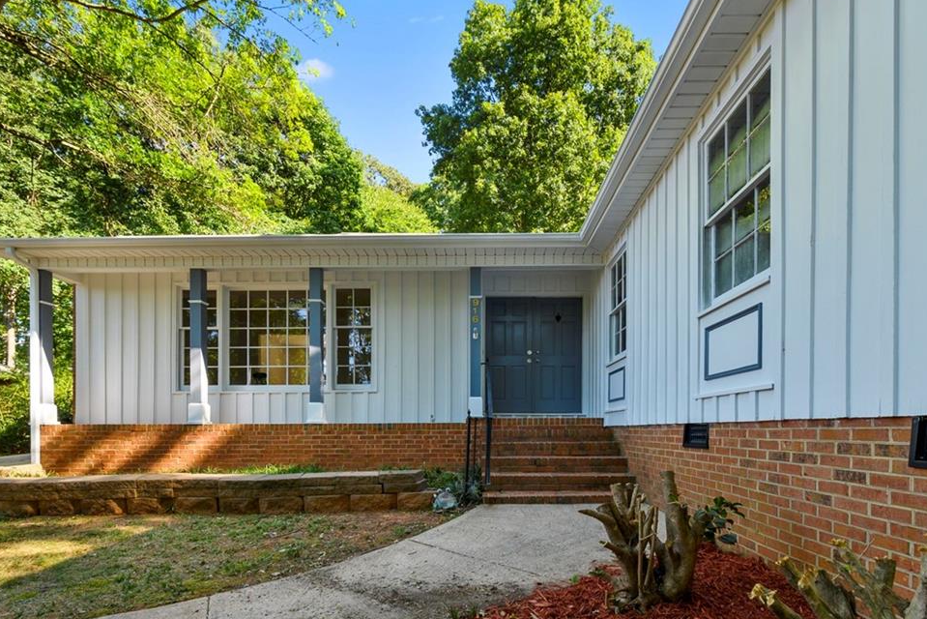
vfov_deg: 73.8
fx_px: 412
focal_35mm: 16
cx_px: 475
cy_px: 314
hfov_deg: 96.7
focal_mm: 10
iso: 250
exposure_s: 1/50
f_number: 10
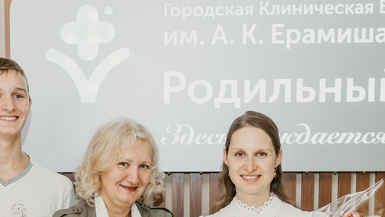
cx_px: 89
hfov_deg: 25.5
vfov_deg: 14.2
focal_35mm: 82
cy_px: 274
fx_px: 837
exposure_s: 1/160
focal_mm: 29
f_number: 4
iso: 250
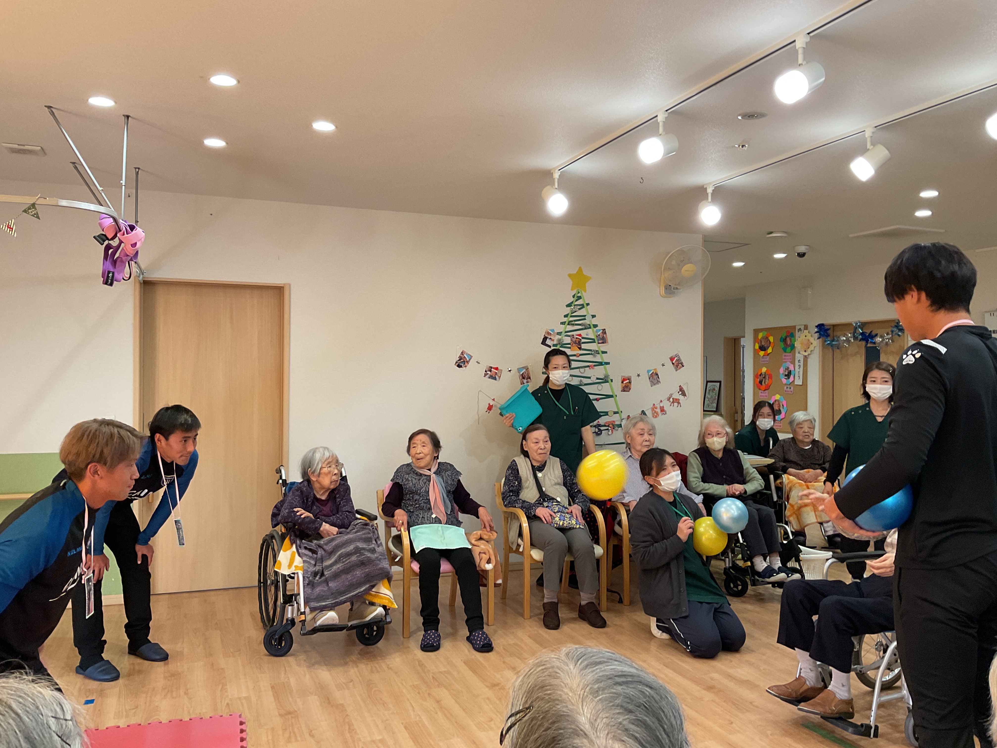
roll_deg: +0.8
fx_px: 835
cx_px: 498
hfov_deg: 61.7
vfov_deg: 48.2
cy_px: 374
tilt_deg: +0.0
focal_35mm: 29
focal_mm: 3
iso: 64
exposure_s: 1/60
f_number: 1.8
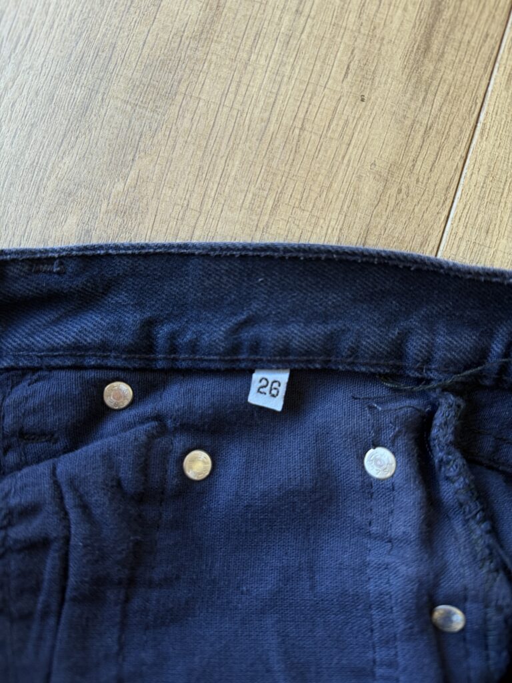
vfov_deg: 71.6
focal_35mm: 24
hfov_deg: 56.8
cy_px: 342
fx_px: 473
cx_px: 256
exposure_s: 1/121
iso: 200
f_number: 1.78
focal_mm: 6.76
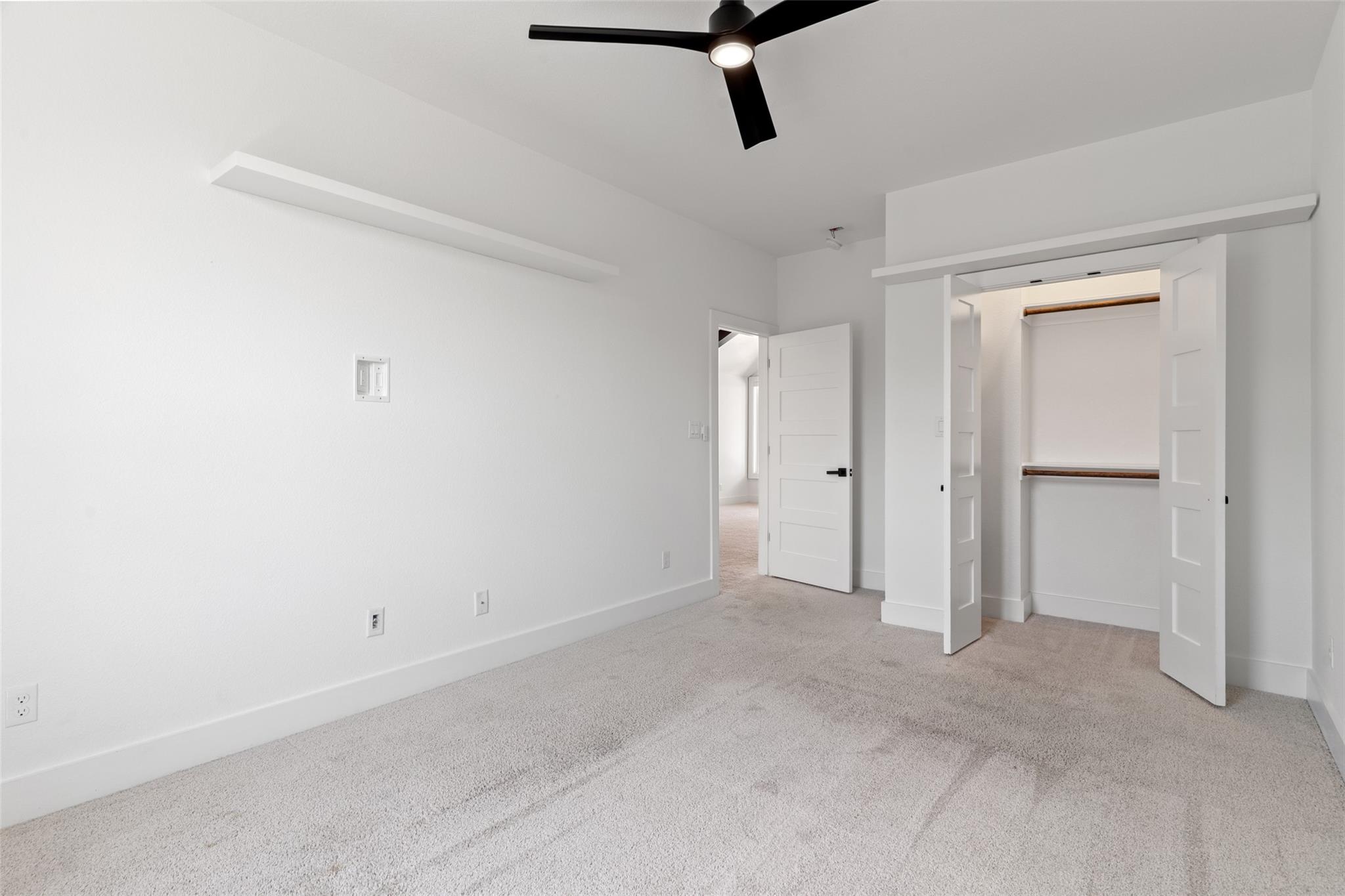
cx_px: 672
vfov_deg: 70.4
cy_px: 448
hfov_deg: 93.3
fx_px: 635
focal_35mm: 17
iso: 400
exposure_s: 1/2.5
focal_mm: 17
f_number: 10
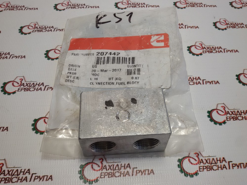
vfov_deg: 45.4
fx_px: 221
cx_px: 124
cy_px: 92
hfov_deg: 58.4
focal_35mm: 31
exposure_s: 1/100
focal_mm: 2.93
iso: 50
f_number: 2.4
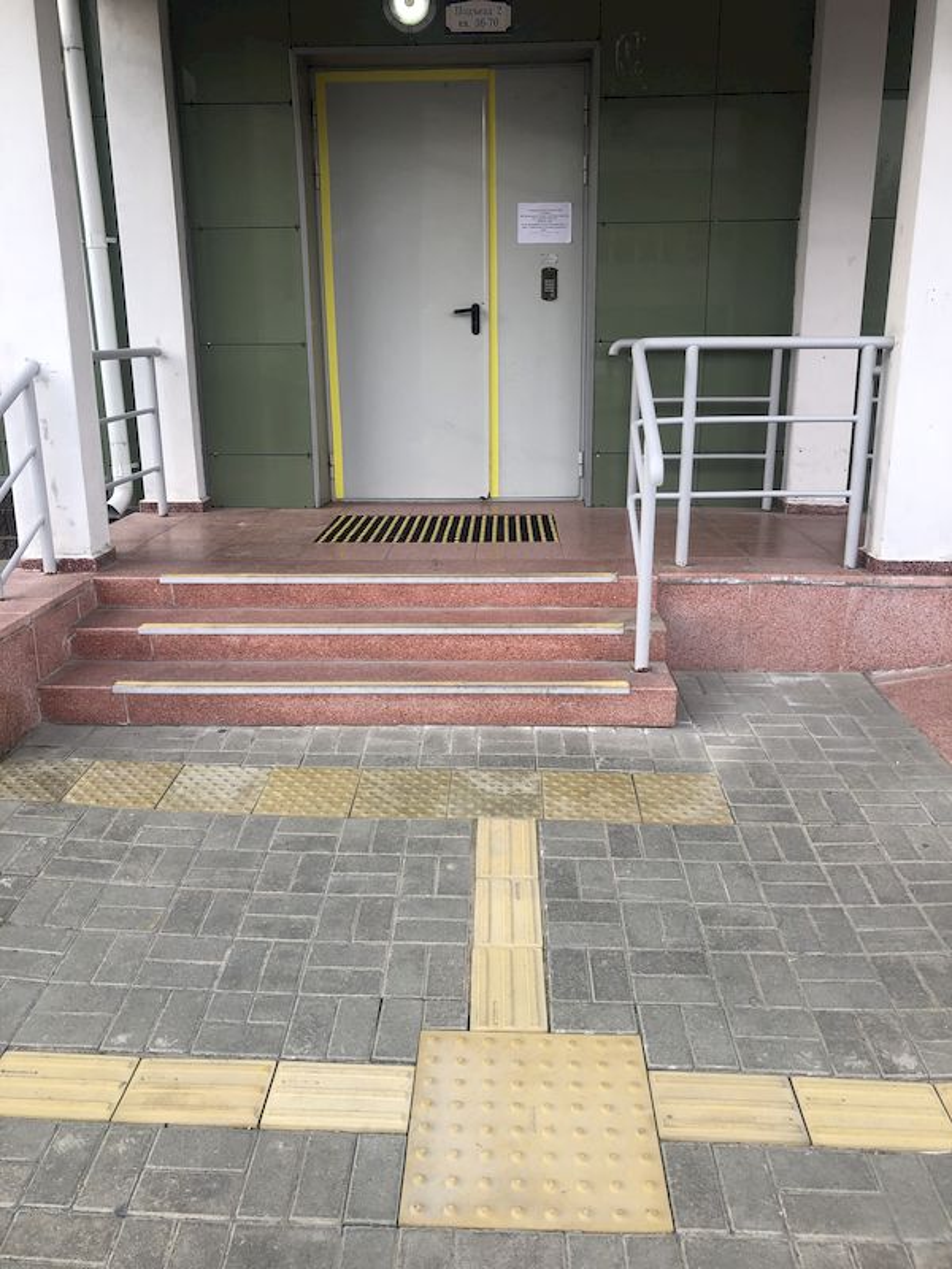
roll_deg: +2.3
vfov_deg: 63.4
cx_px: 476
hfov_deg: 49.7
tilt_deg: -15.4
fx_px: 1027
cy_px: 634
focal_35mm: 28
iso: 20
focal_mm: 4
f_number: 1.8
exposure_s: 1/245
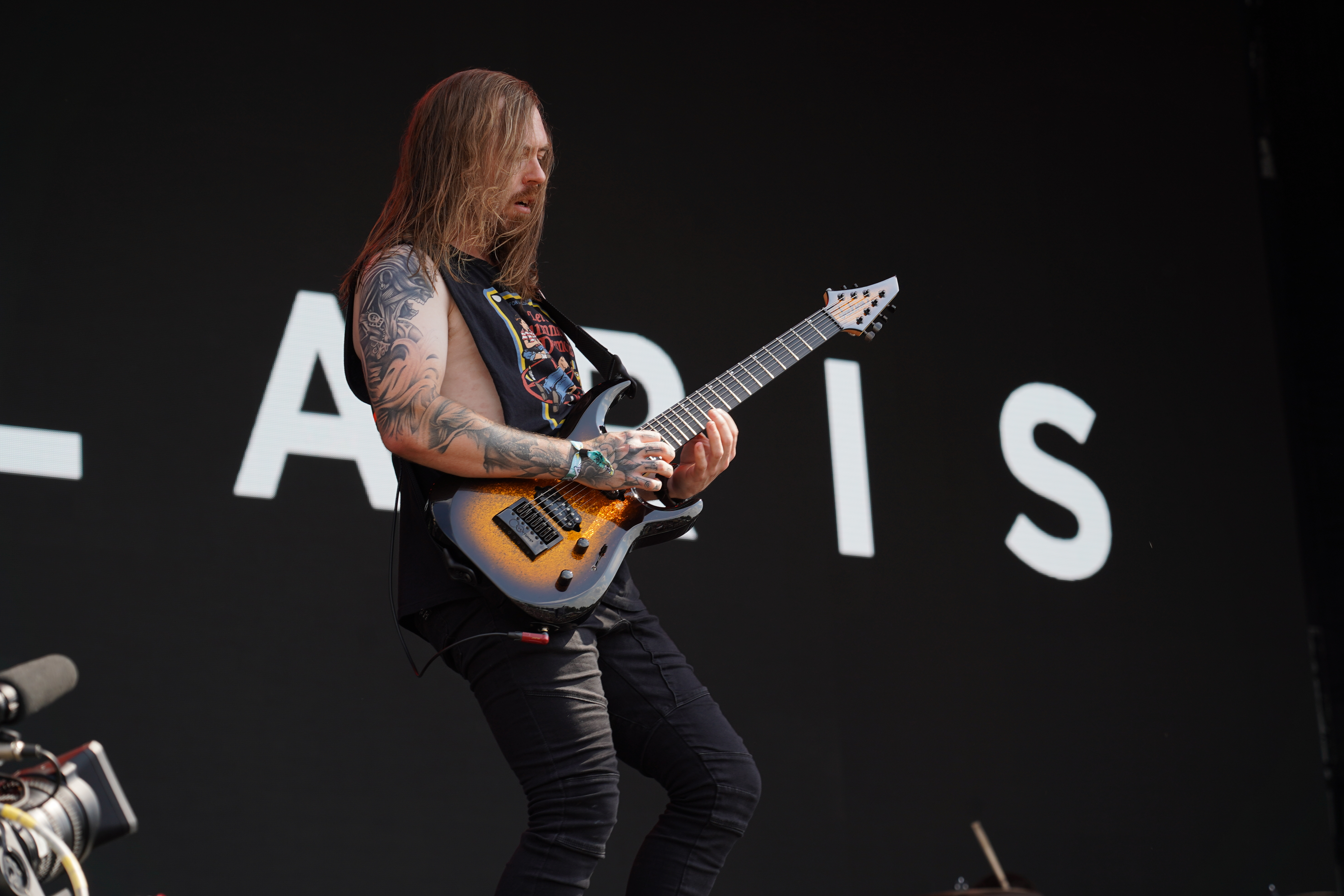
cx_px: 670
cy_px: 451
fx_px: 3994
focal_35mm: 107
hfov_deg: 19.1
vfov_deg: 12.8
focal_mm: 105
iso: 100
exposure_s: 1/250
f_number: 5.6
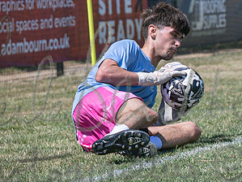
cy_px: 157
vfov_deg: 4.3
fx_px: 2411
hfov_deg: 5.7
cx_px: 224
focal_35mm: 345
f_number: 2.8
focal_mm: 70
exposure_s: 1/2000
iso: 100
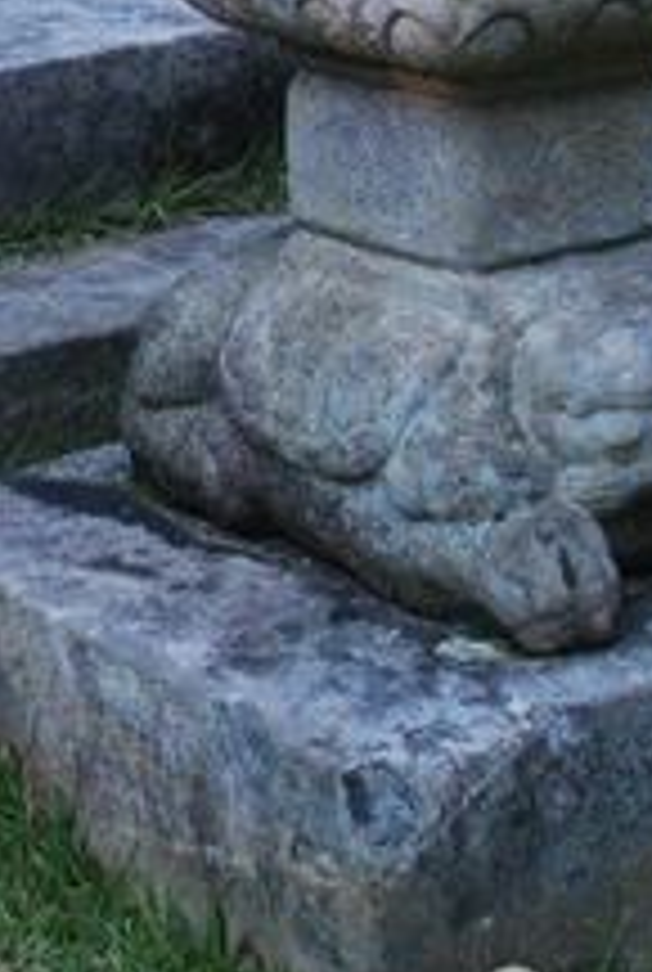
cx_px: 108
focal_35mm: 97
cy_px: -317
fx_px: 2622
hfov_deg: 14.1
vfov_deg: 19.3
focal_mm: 20
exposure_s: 1/60
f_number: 9.5
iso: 400
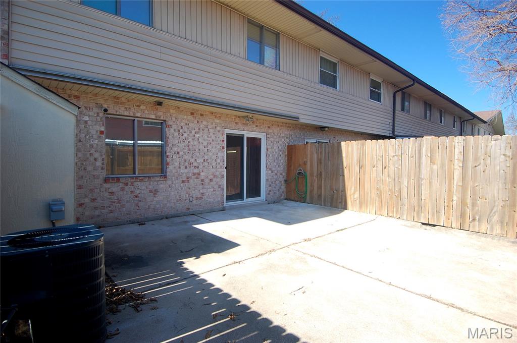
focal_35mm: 18
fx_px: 258
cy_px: 172
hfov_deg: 90.1
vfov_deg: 67.2
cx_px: 258
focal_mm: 12
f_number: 5.6
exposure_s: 1/125
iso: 200
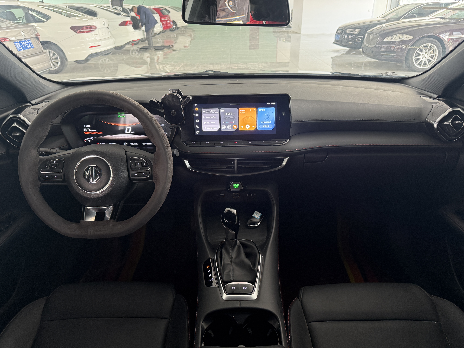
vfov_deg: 56.8
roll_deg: +0.5
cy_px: 174
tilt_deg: -26.2
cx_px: 232
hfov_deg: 71.6
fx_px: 322
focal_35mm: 24
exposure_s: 1/60
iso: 320
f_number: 1.78
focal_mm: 6.76
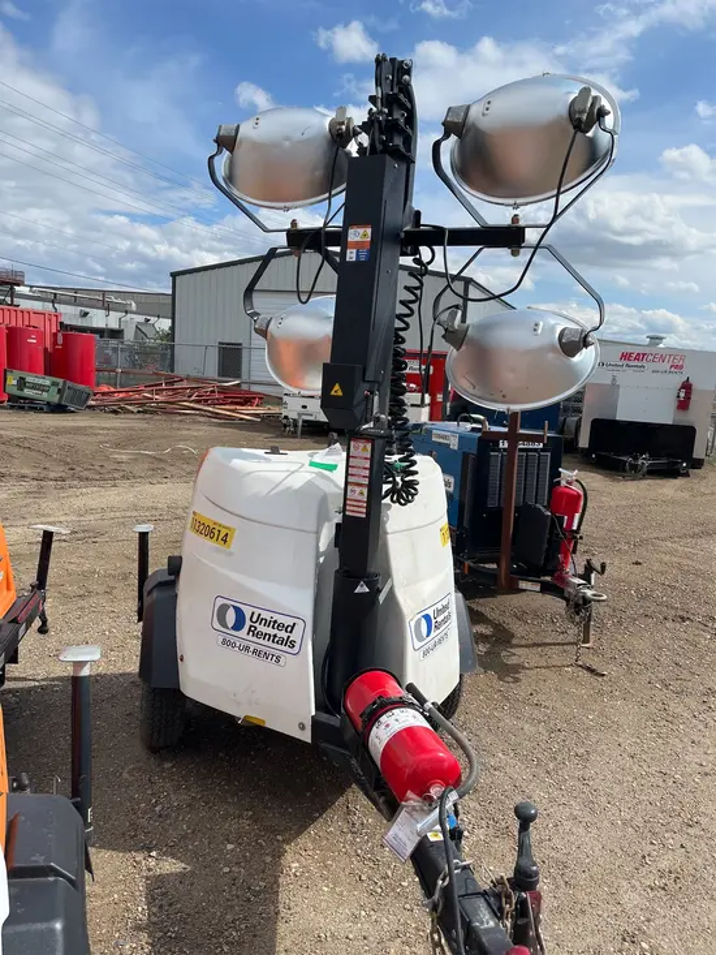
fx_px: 717
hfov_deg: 53.1
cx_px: 358
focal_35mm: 26
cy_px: 478
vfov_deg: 67.3
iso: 50
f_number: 1.6
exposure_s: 1/4310
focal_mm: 5.1
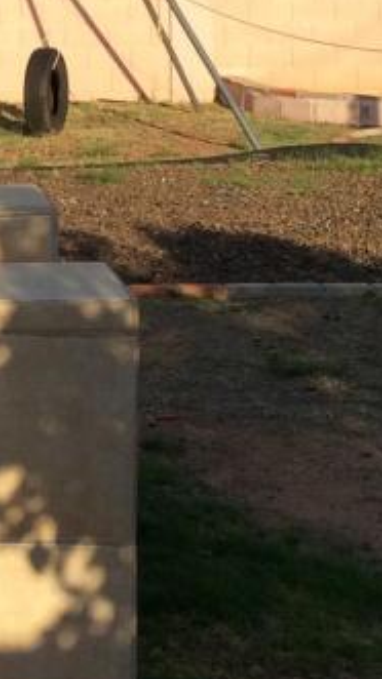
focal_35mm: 108
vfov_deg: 19.4
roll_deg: +2.2
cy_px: 53
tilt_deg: -2.4
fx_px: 1946
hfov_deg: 11.0
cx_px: -97
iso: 32
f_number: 2.4
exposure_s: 1/1431
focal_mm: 3.3
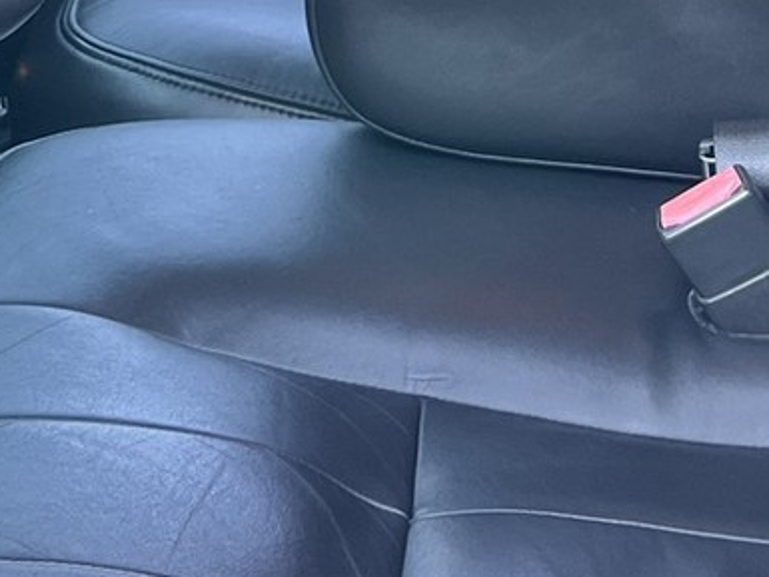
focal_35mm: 108
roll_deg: +2.5
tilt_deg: -7.8
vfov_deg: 12.7
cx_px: 292
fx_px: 2400
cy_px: -389
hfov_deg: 18.2
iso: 80
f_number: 1.5
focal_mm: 5.7
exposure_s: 1/121
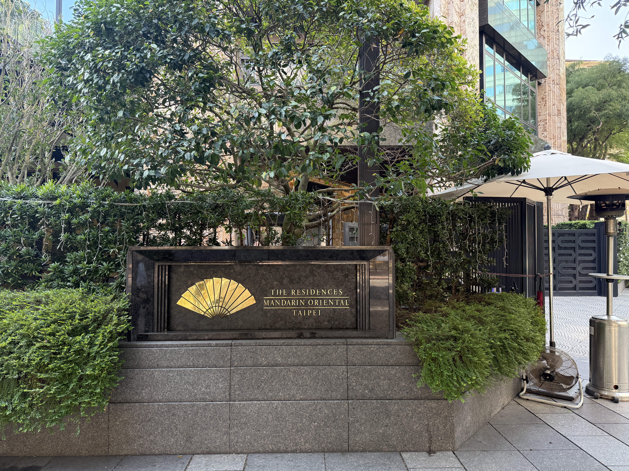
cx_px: 314
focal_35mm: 24
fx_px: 436
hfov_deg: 71.6
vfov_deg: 56.8
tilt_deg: +2.3
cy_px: 236
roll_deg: -0.1
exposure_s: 1/188
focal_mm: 6.76
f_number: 1.78
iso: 200
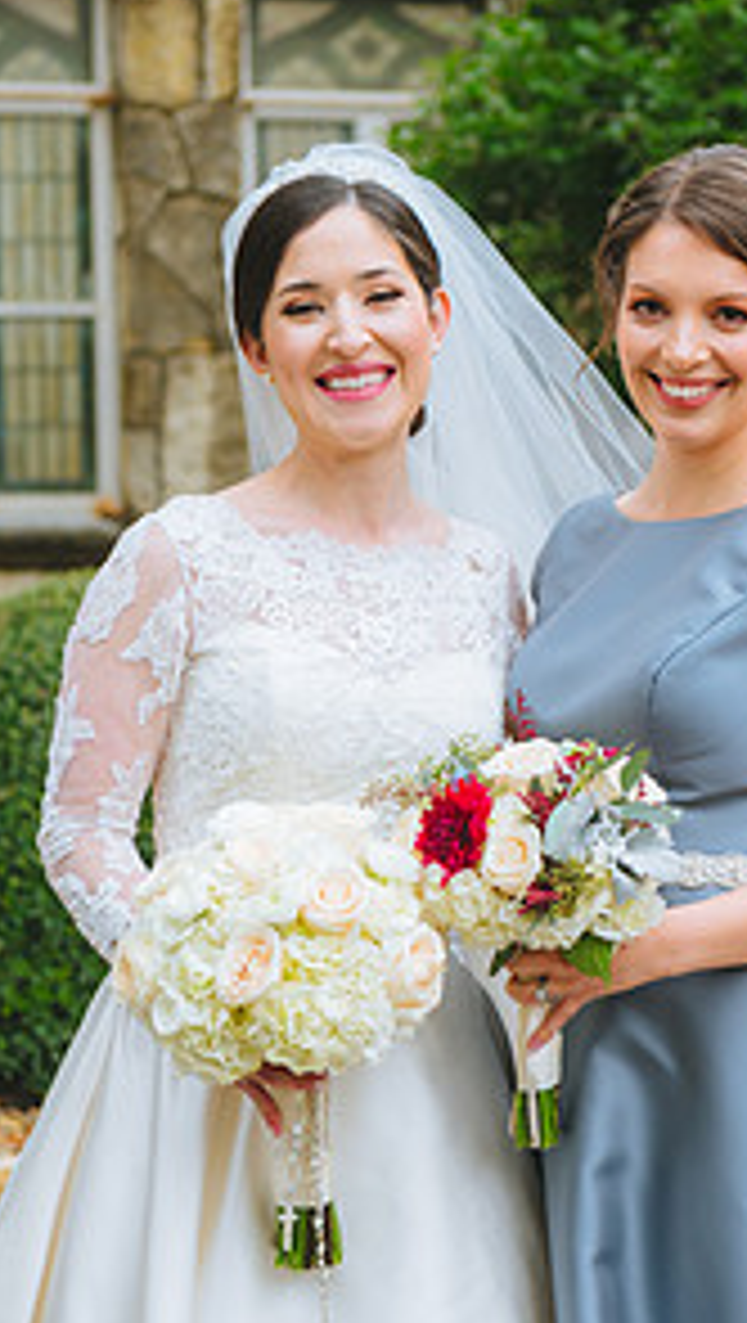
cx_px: 479
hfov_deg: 10.8
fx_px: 3933
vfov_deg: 19.1
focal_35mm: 112
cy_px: 693
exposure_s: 1/640
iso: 250
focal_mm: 70
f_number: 4
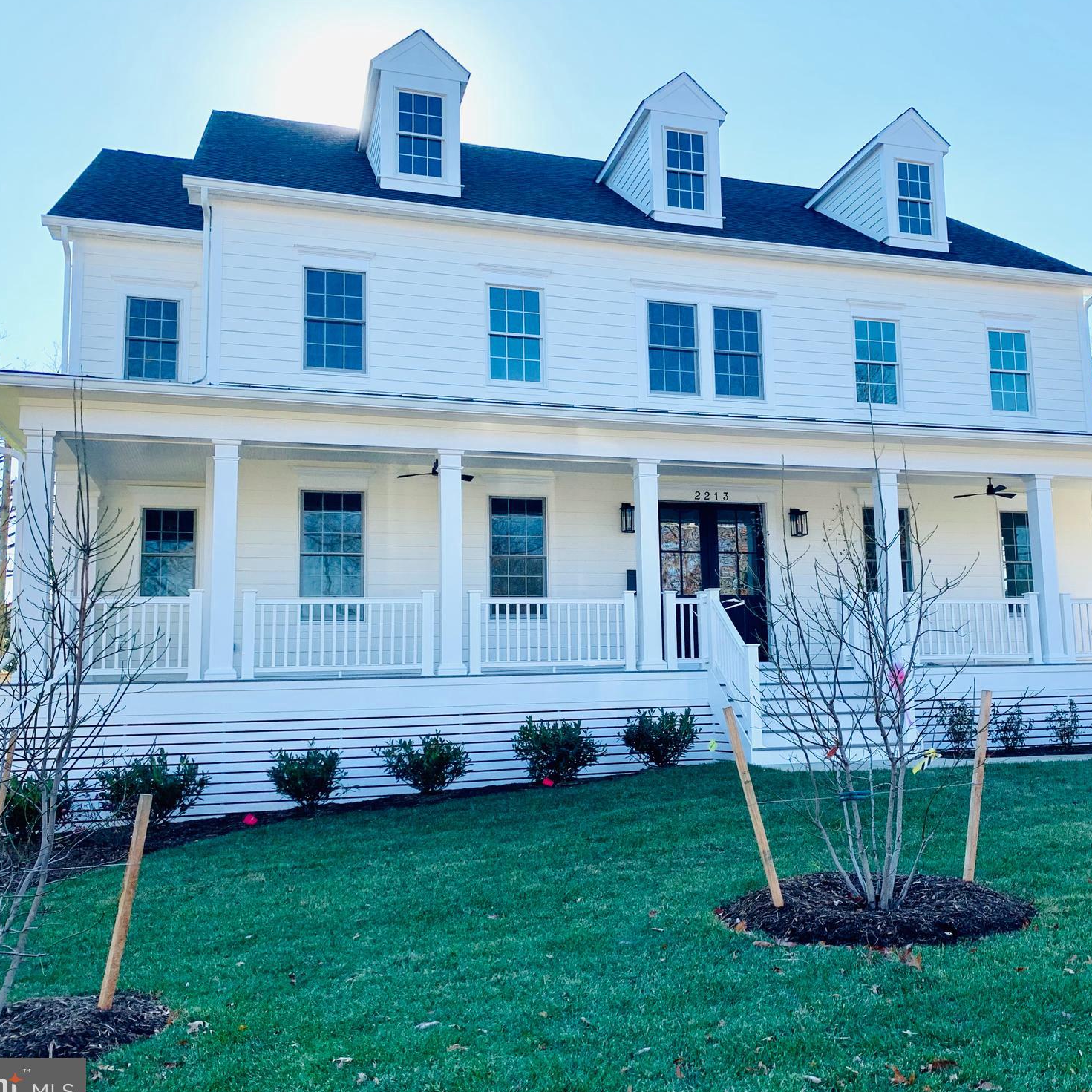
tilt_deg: +7.0
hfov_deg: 50.7
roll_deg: +2.4
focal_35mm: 32
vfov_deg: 51.1
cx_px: 661
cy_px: 549
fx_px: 1142
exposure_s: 1/1299
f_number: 1.8
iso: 25
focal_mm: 4.25
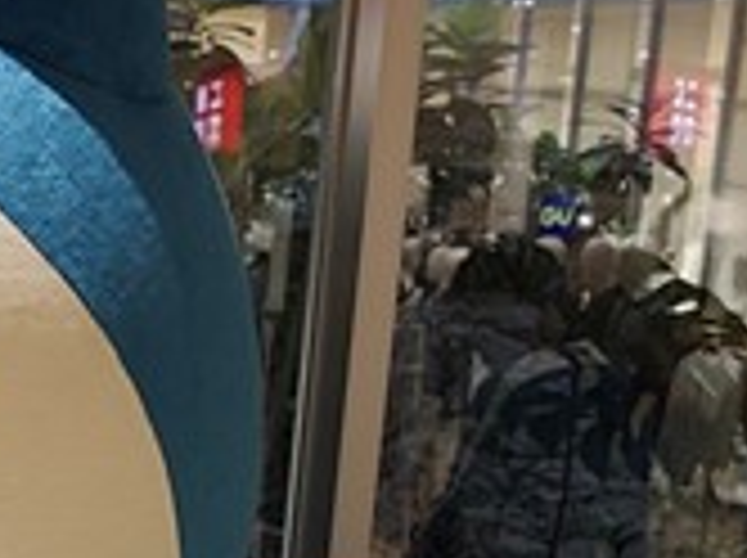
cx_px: -342
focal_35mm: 142
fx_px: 3060
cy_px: 1332
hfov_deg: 13.2
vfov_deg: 9.3
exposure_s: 1/120
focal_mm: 6.07
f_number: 1.7
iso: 640
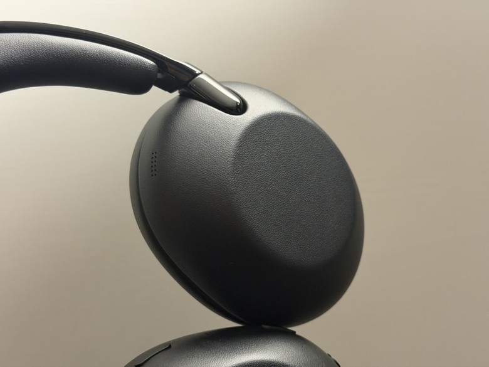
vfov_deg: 30.3
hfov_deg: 39.7
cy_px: 184
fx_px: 678
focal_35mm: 48
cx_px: 244
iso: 500
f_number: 1.78
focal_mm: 6.76
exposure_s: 1/40
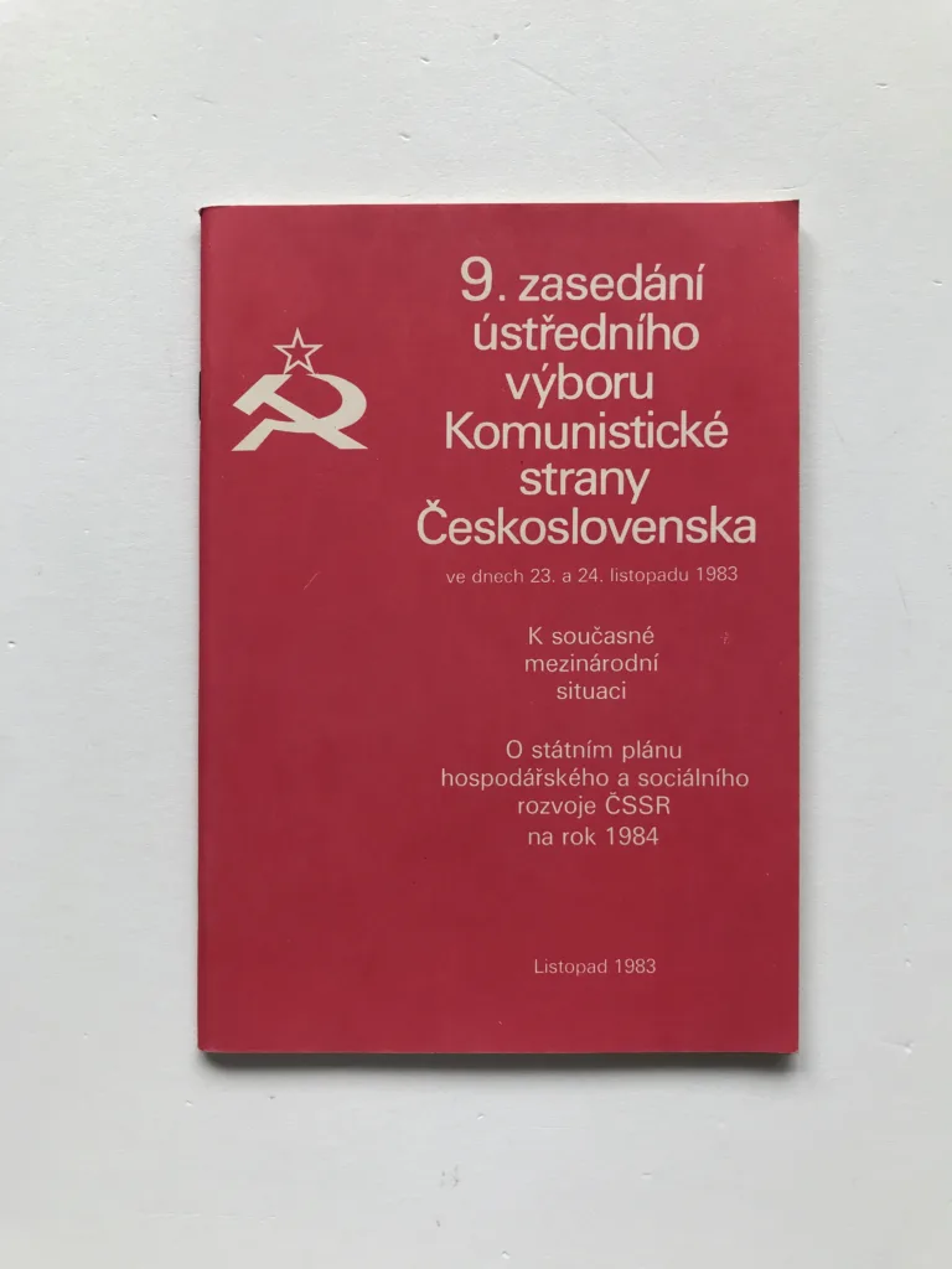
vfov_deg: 63.4
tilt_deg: -88.8
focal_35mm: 28
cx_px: 476
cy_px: 634
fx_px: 1027
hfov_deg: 49.7
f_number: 1.8
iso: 20
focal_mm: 3.99
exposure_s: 1/225
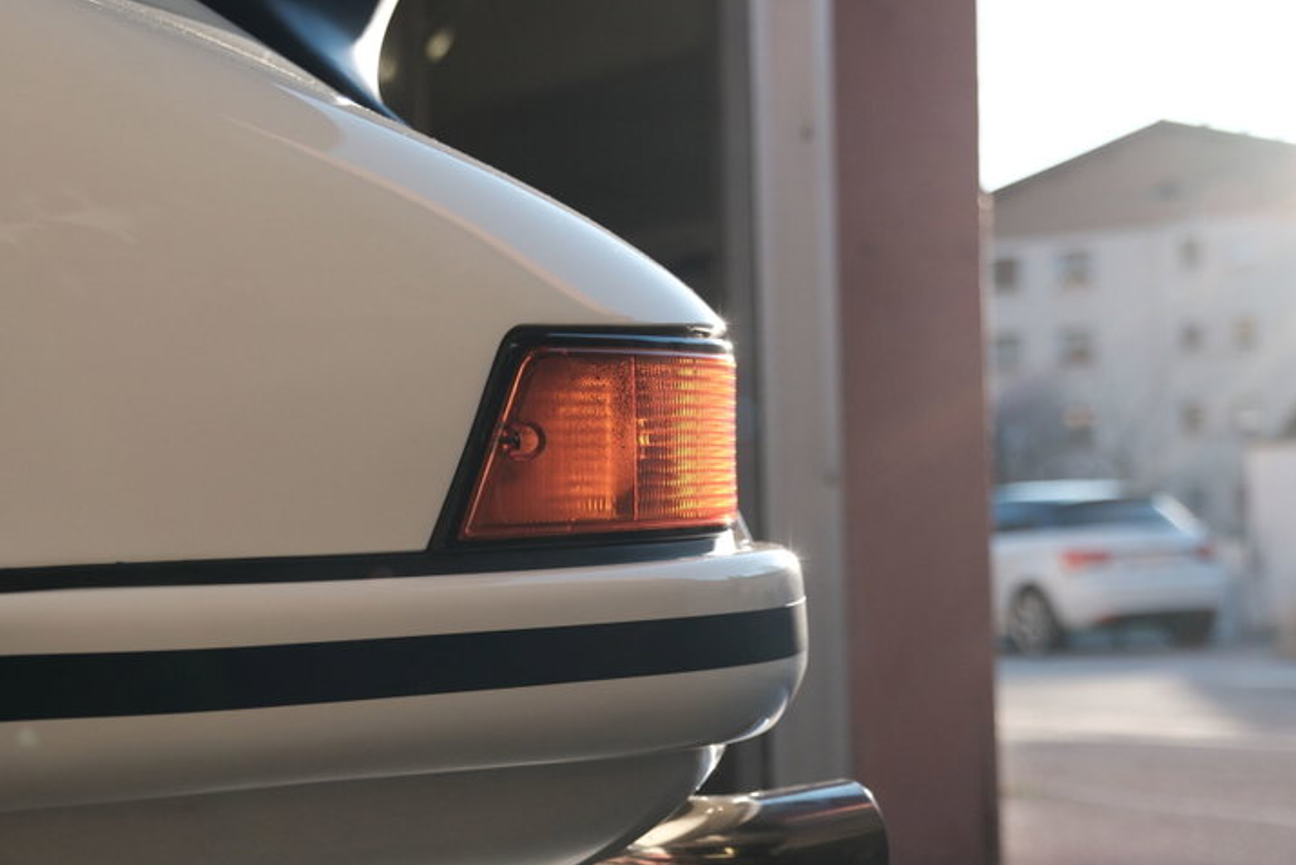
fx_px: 2268
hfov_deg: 31.8
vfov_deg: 21.6
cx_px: 522
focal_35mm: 63
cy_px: 487
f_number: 2.8
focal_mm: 29.2
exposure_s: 1/1600
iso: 640
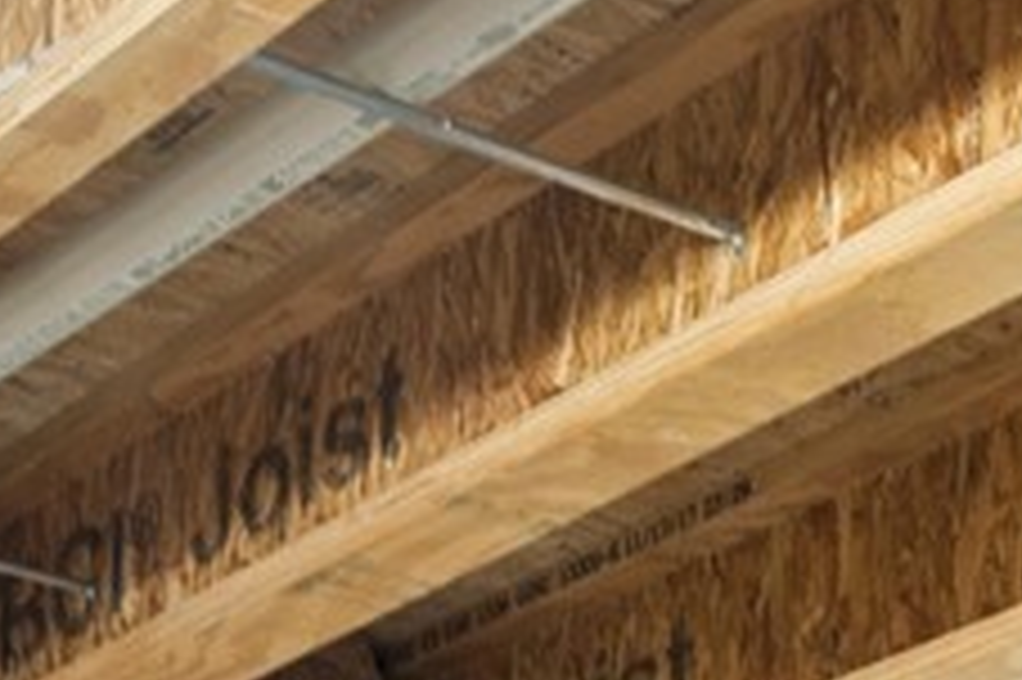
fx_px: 3603
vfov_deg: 9.0
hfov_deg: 11.9
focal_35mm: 127
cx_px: 2681
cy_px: 1934
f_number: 8
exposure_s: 1/2.5
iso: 400
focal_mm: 17
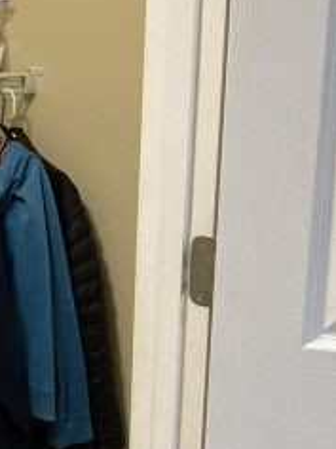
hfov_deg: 17.2
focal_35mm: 79
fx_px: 1022
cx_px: -135
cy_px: 286
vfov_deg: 24.6
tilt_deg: -10.7
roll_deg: +0.3
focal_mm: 3.99
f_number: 1.8
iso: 320
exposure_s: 1/60
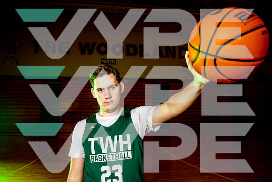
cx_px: 136
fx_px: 181
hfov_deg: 73.7
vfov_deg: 53.2
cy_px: 91
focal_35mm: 24
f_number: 5
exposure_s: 1/250
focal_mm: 24
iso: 200
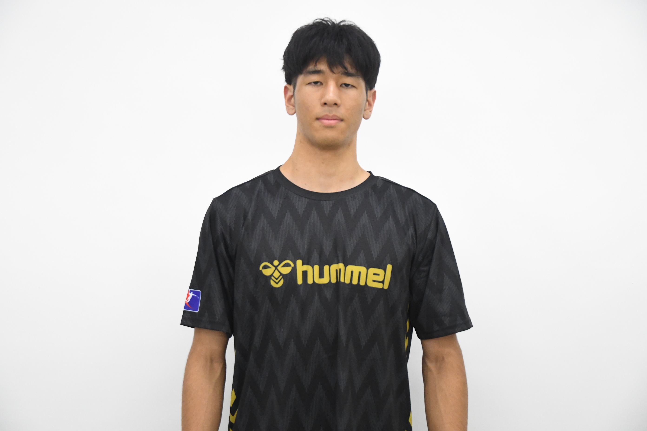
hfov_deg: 35.1
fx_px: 1024
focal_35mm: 57
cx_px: 324
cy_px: 216
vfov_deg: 23.8
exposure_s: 1/800
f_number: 3.3
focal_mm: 38
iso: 4000
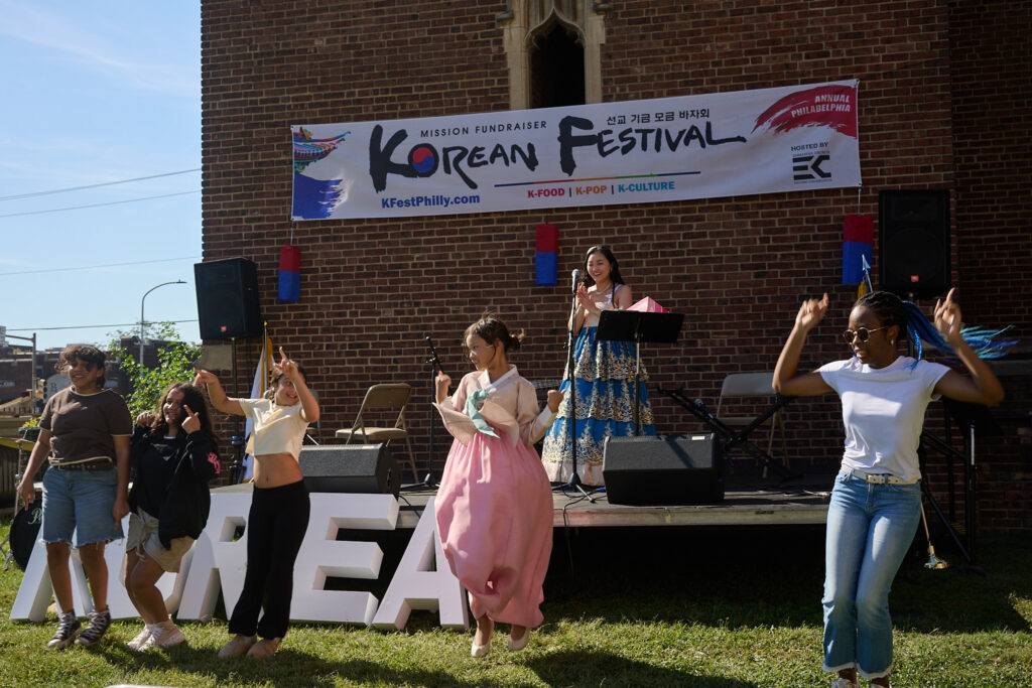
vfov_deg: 33.4
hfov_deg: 48.5
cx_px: 516
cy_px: 344
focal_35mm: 40
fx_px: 1147
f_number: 8
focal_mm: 40
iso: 100
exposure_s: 1/200
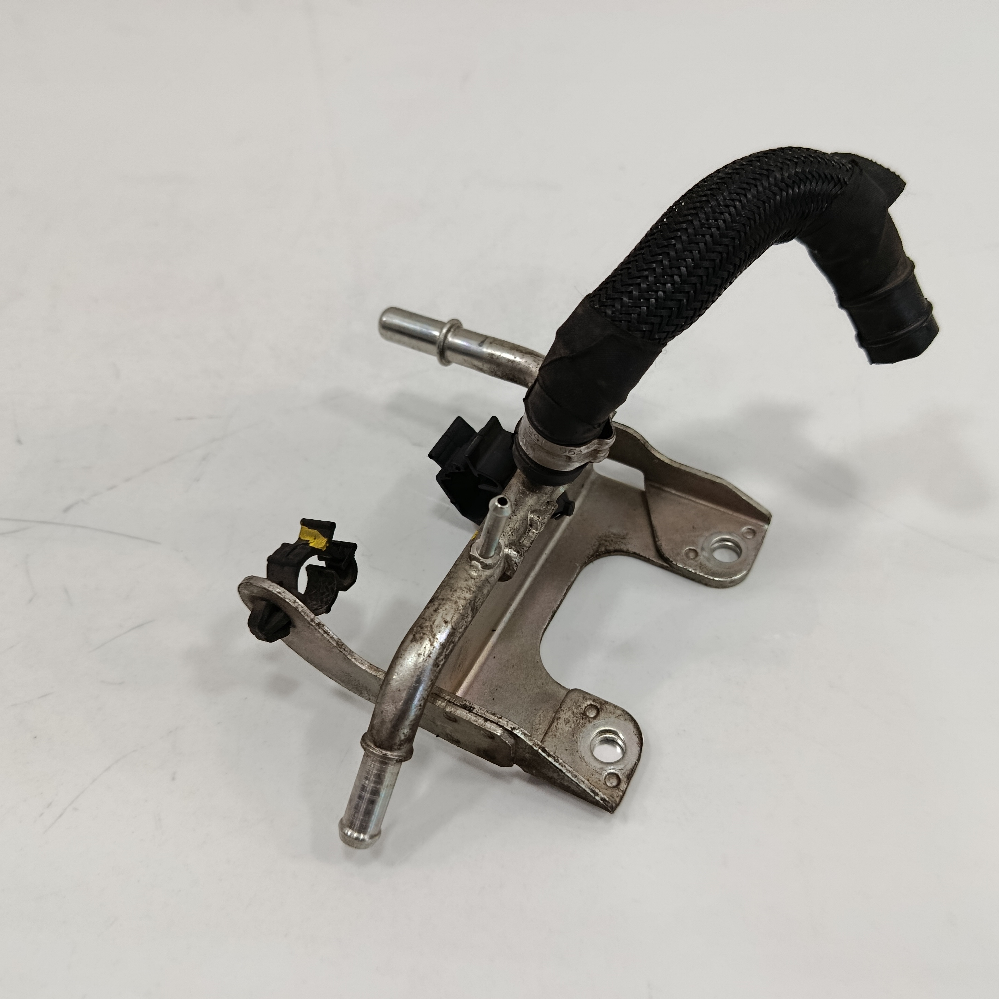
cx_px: 536
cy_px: 510
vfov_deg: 55.6
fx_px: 947
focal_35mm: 29
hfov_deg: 55.6
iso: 826
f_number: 1.7
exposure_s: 1/100
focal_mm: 5.24
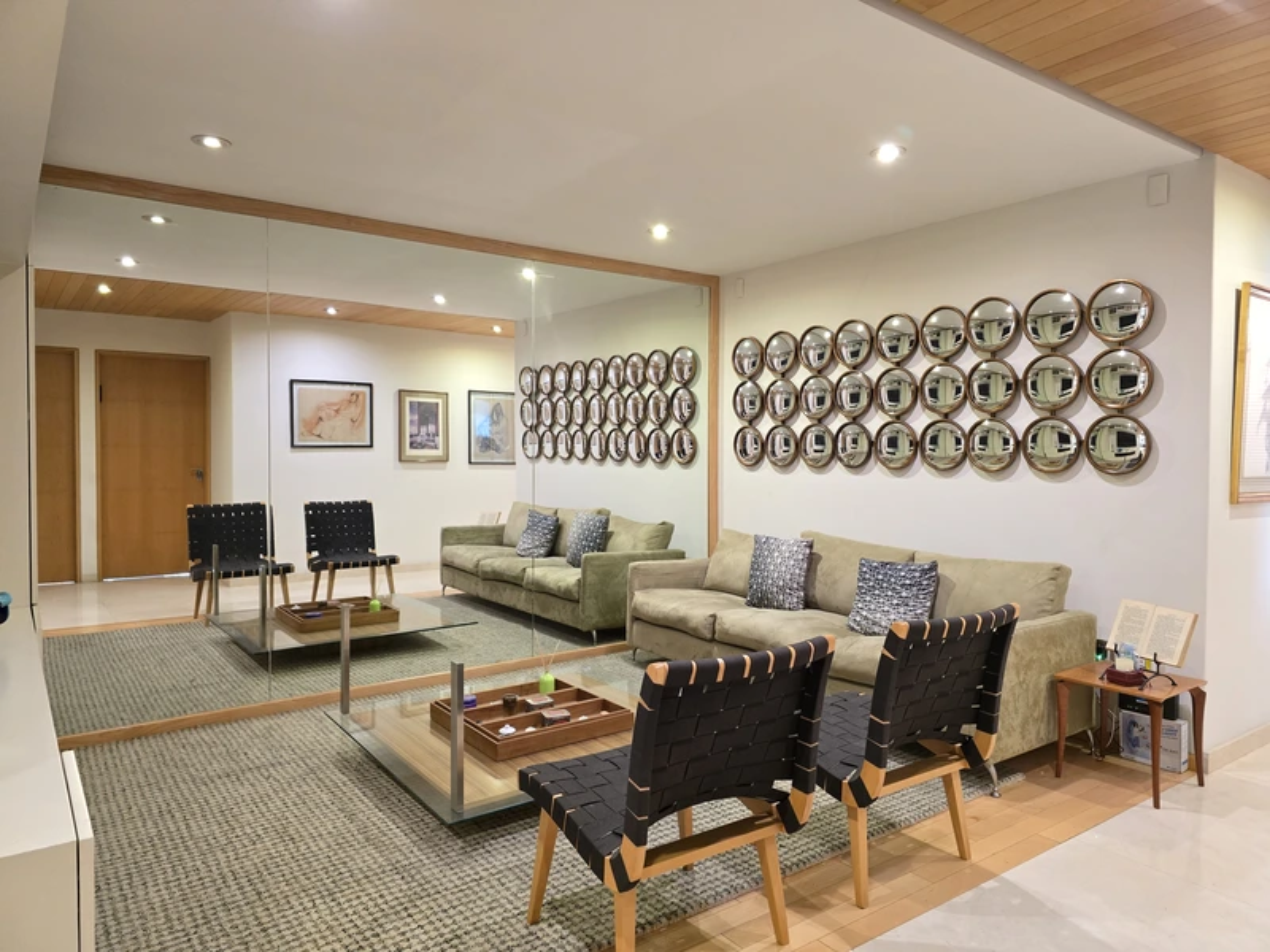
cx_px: 635
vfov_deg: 58.9
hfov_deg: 73.9
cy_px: 476
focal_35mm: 23
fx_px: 844
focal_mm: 6.3
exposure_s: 1/60
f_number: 1.7
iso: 1000
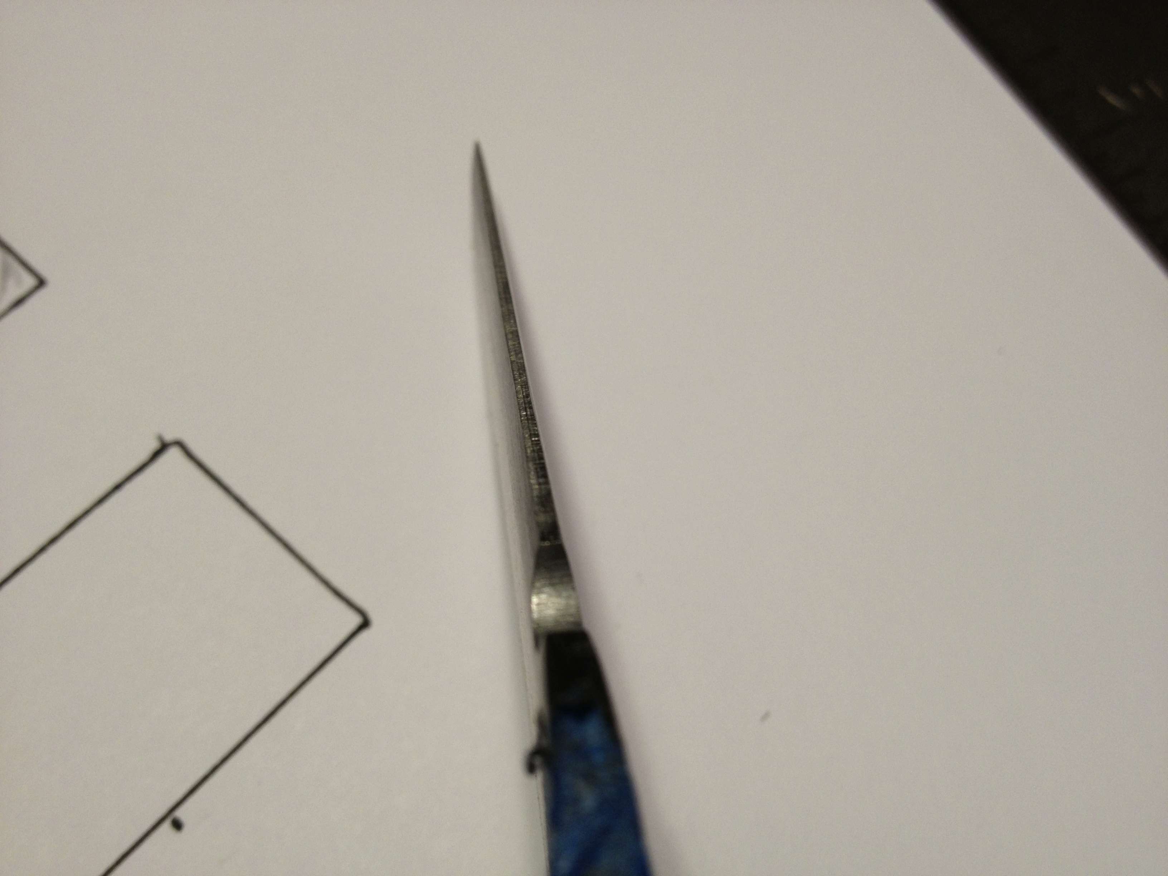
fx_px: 1181
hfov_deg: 52.6
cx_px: 584
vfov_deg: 40.7
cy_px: 438
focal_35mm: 35
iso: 50
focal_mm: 4.28
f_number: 2.4
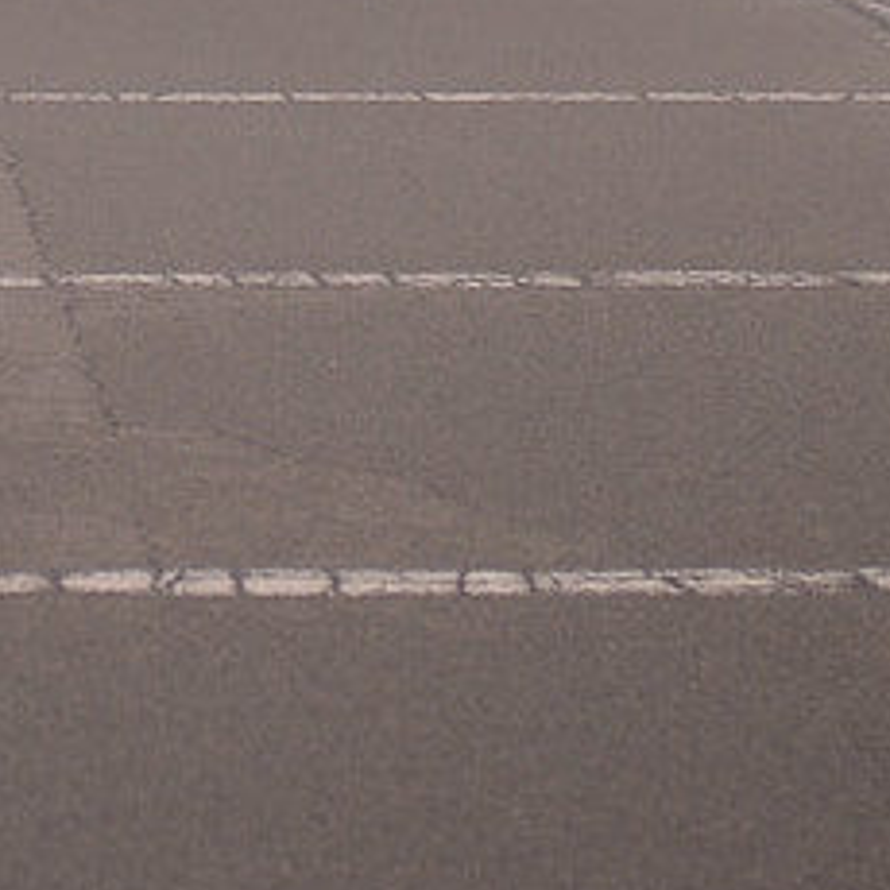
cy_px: -683
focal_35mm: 254
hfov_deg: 6.8
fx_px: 7388
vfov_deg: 6.7
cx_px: -193
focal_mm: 43
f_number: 2
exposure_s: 1/2000
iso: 50
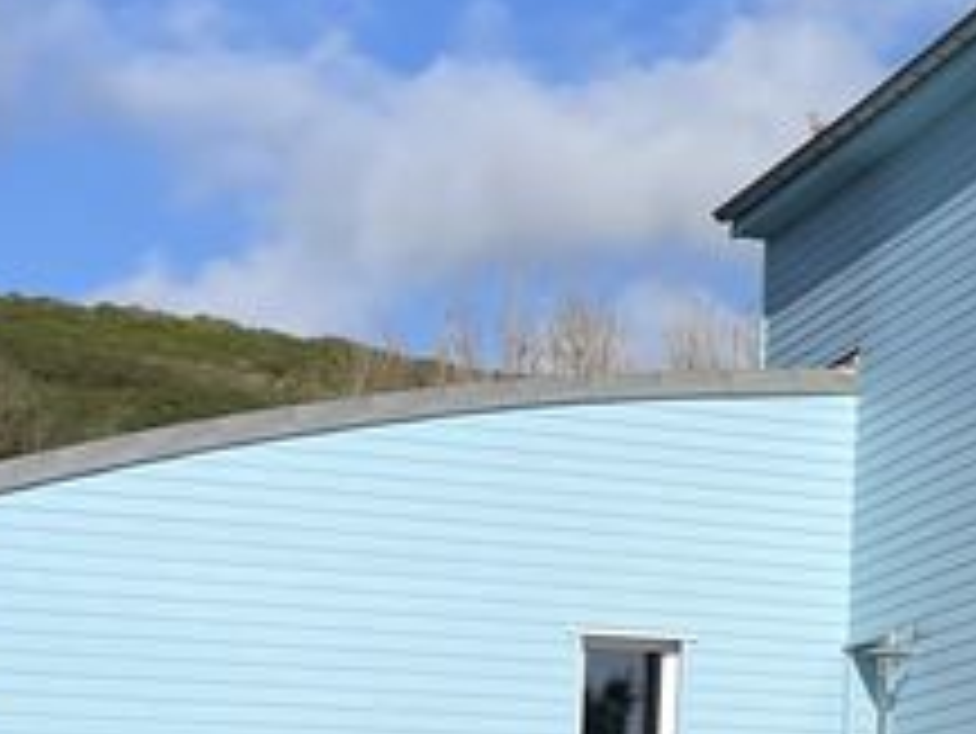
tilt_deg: +6.1
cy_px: 653
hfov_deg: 13.7
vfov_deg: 12.8
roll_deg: +0.3
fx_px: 3244
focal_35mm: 115
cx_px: 2118
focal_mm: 5.1
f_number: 1.6
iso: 32
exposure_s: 1/5618
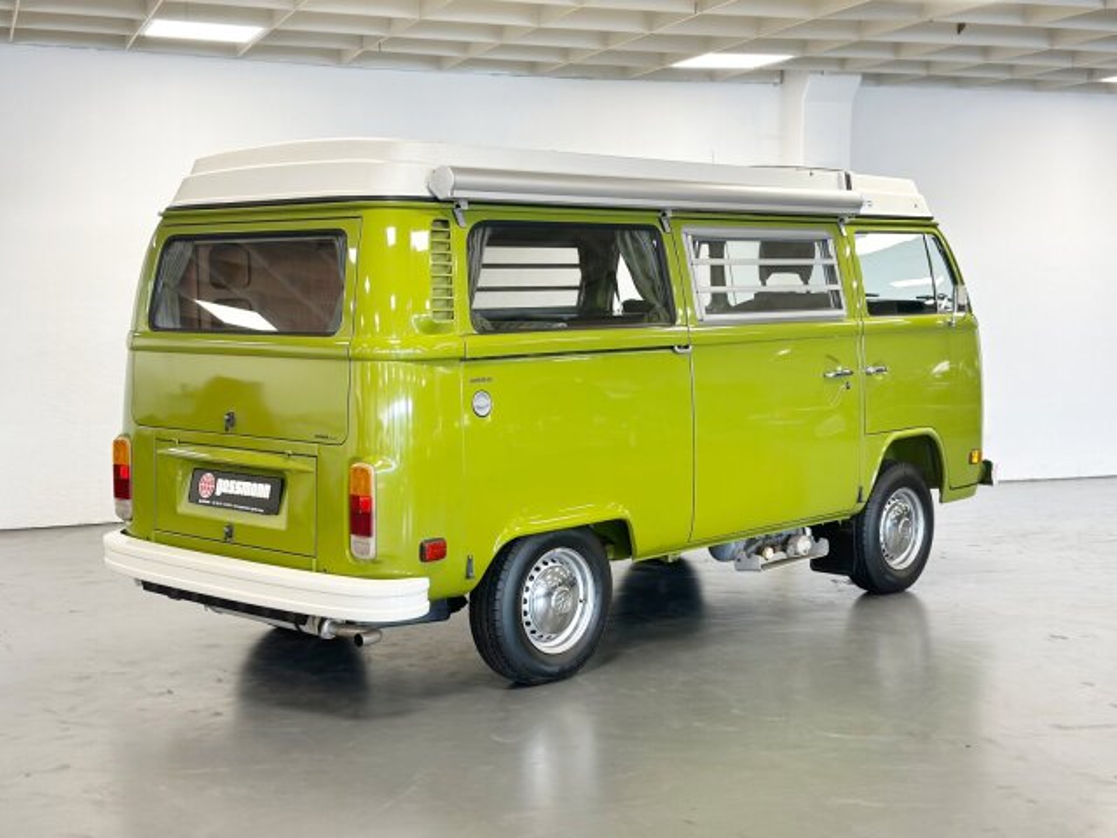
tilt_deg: -4.2
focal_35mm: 48
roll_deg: +0.4
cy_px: 419
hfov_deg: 39.7
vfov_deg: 30.3
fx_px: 1549
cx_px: 558
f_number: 1.78
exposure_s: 1/73
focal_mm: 6.86
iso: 125
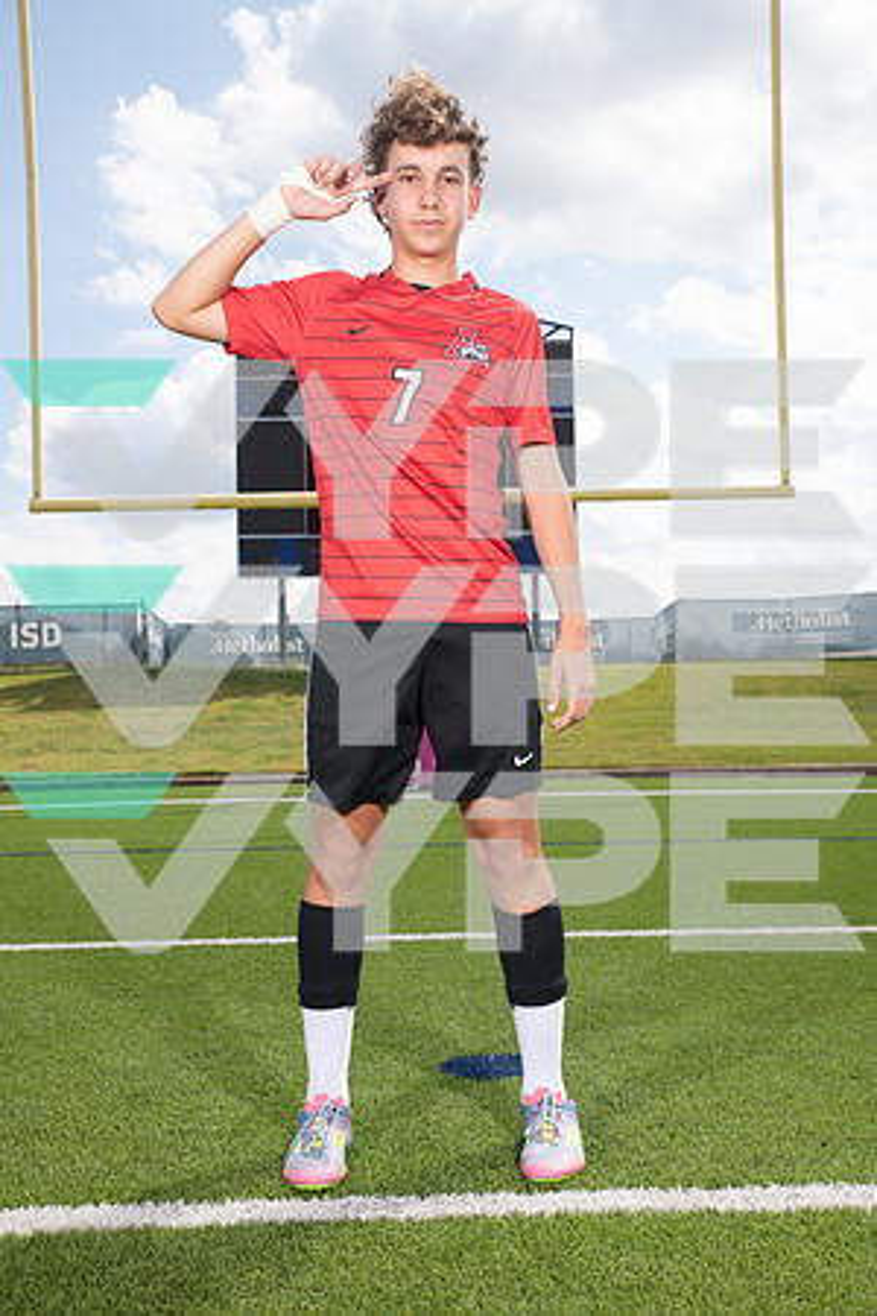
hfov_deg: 33.4
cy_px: 658
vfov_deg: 48.5
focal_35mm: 40
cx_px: 438
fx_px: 1462
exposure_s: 1/400
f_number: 7.1
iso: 125
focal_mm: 40
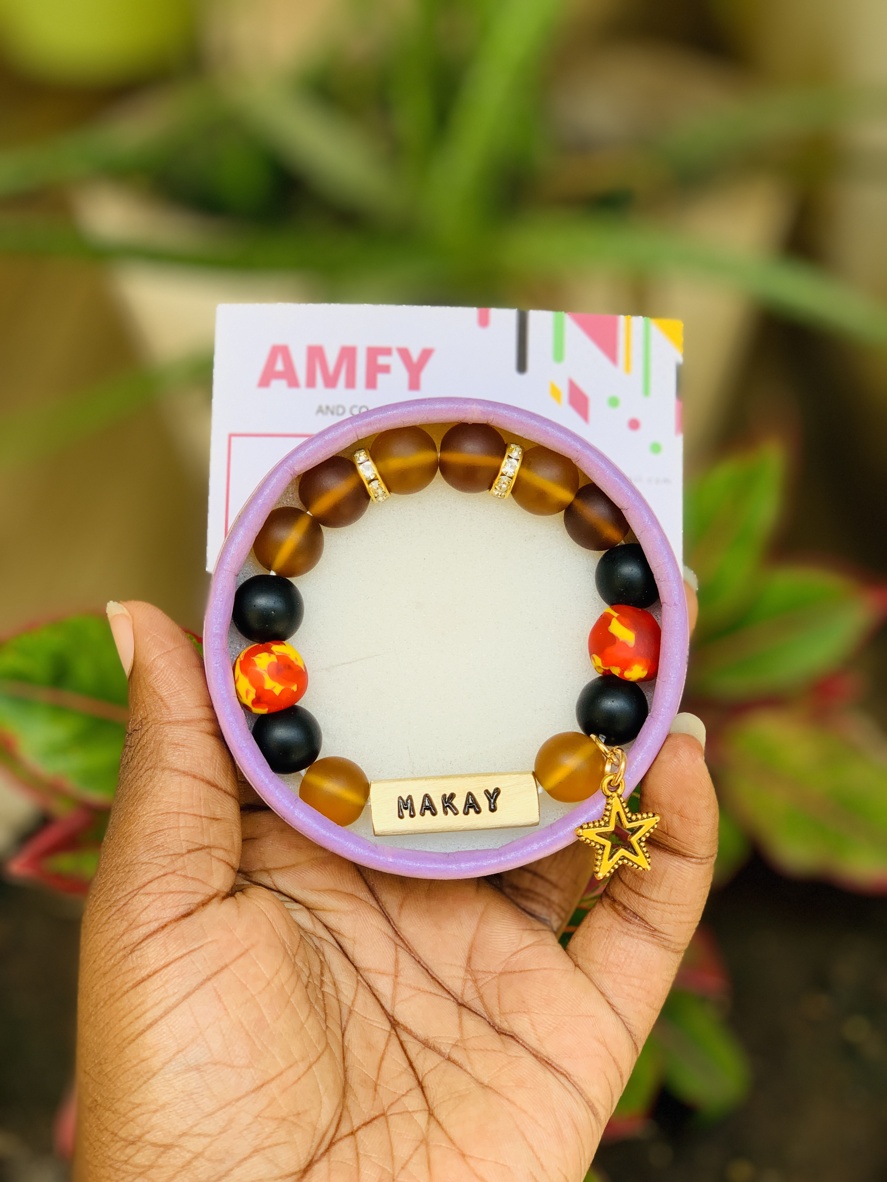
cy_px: 591
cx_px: 444
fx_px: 1777
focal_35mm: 52
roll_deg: +0.5
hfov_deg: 28.0
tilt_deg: -31.4
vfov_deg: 36.8
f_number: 2.4
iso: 16
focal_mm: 6
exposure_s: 1/149
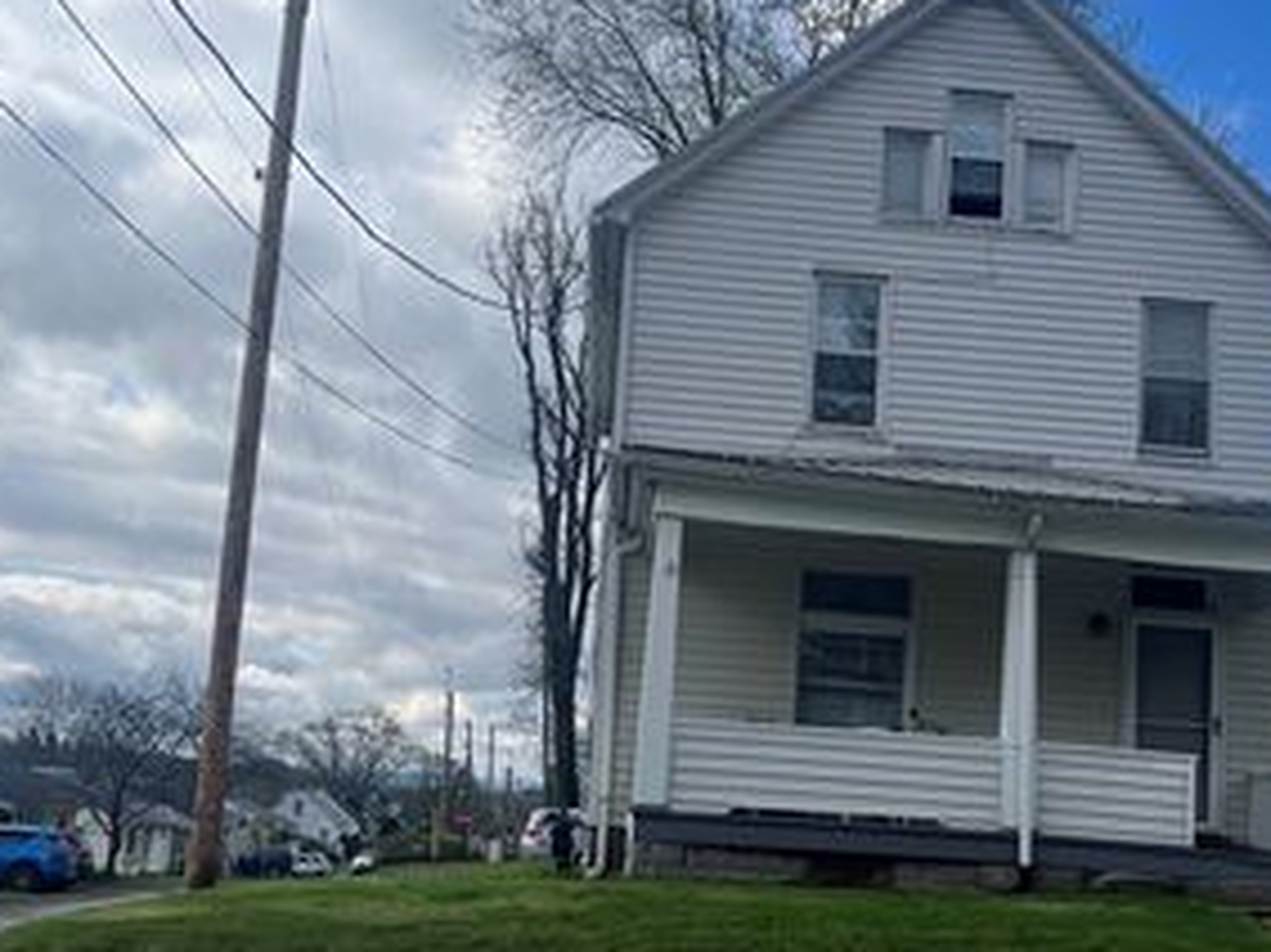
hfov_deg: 41.1
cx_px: 732
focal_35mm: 46
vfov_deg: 31.5
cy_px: 537
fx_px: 1688
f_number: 1.6
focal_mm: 5.1
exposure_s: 1/4651
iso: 50
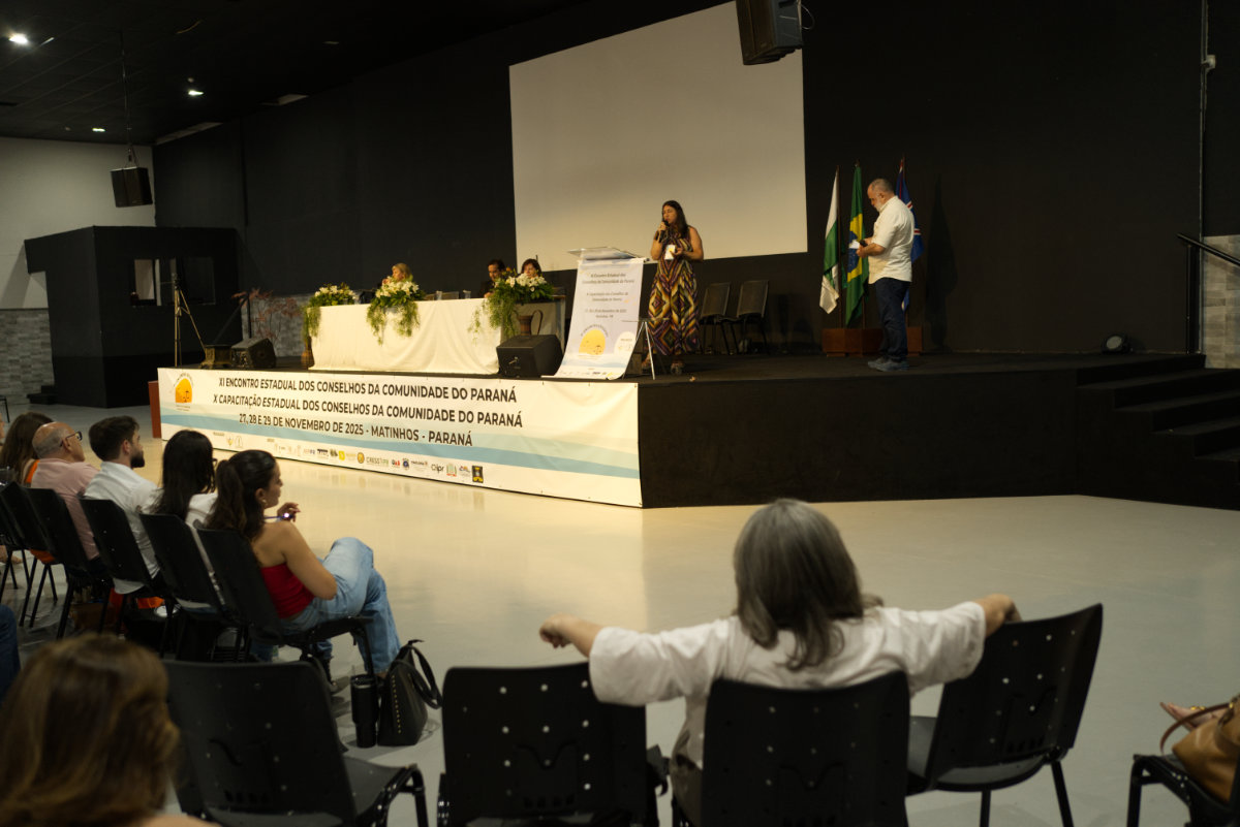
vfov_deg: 37.9
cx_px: 620
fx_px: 1206
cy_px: 414
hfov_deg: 54.4
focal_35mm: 35
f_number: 2.5
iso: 2000
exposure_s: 1/100
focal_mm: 35
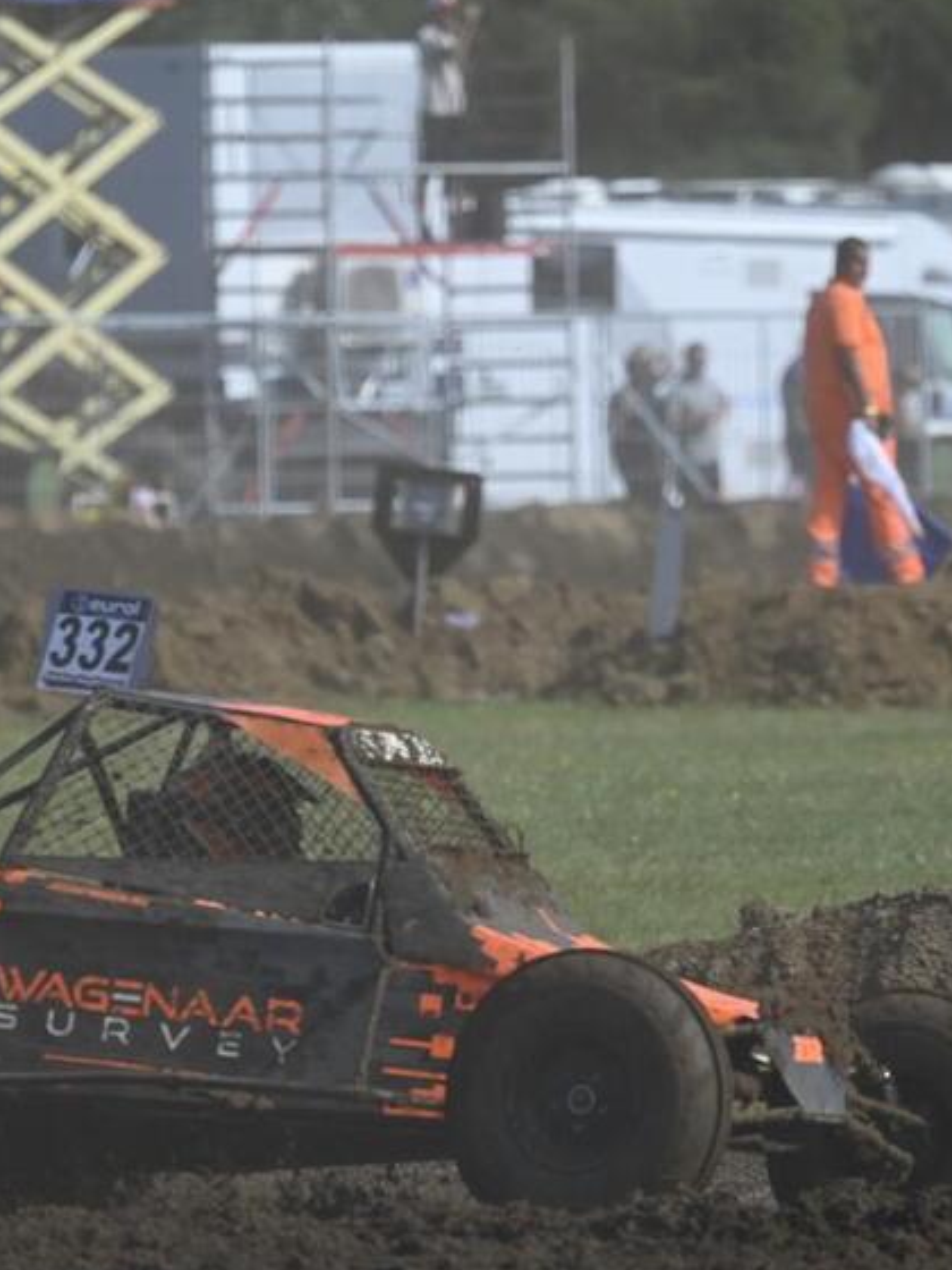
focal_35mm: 680
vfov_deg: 2.9
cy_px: 659
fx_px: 24935
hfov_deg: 2.2
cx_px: 462
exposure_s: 1/2000
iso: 400
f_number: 5.6
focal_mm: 400
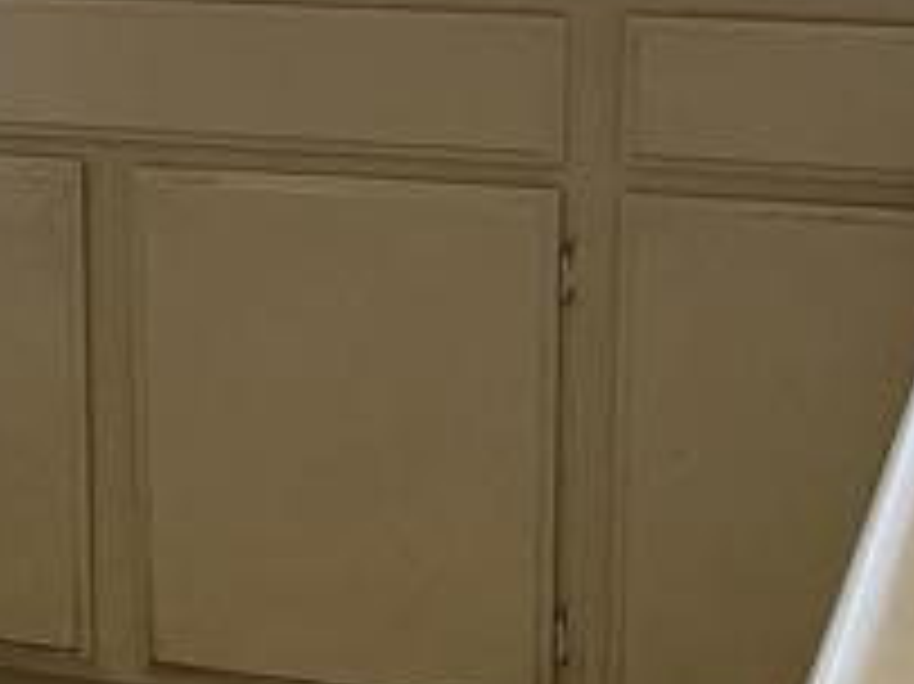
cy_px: 306
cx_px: -419
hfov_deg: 14.2
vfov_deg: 11.3
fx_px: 3457
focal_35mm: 131
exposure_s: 1/60
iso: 125
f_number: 1.6
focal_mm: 5.1
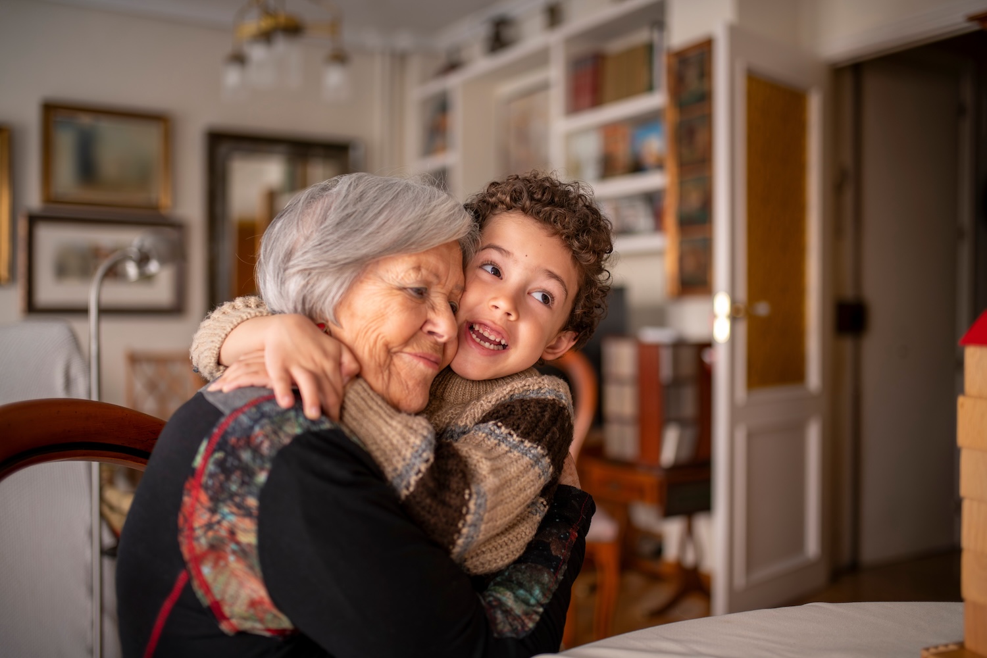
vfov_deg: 37.9
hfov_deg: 54.4
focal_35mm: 35
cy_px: 329
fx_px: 960
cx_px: 494
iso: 400
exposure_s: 1/80
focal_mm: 35
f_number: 1.4
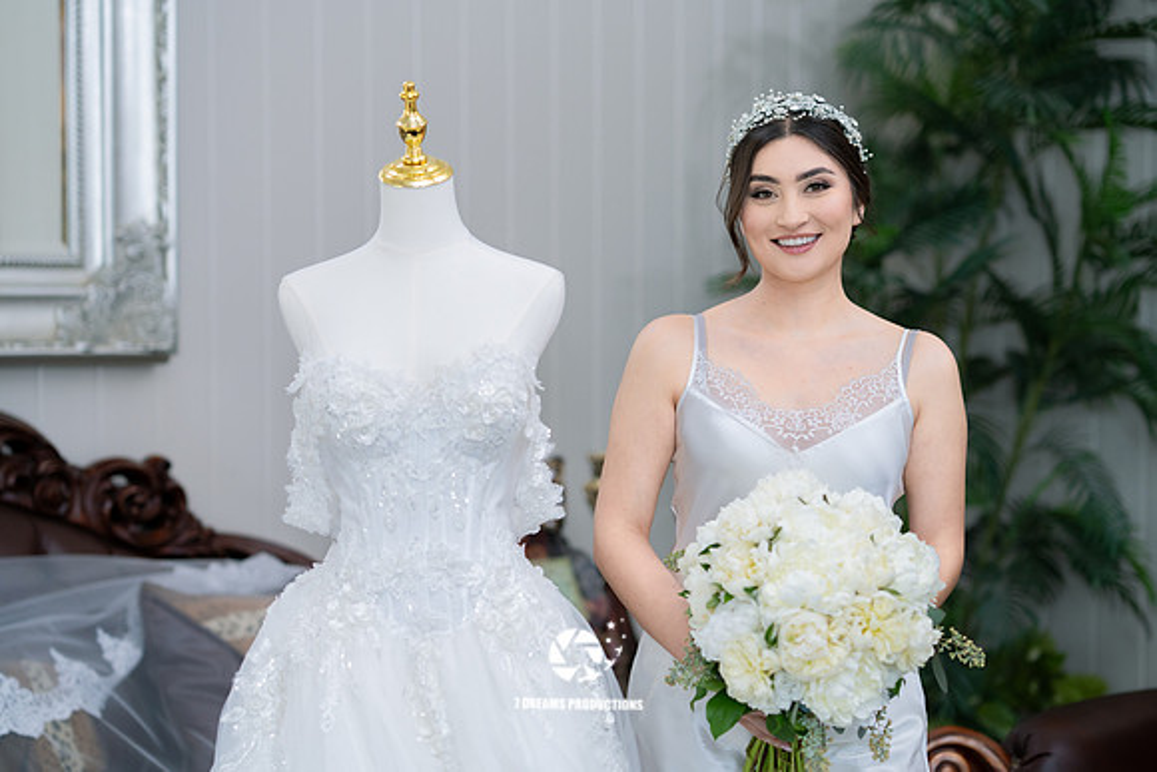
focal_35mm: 88
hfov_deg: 23.0
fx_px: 2841
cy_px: 386
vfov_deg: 15.5
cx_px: 578
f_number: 2
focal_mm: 85
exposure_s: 1/200
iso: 640
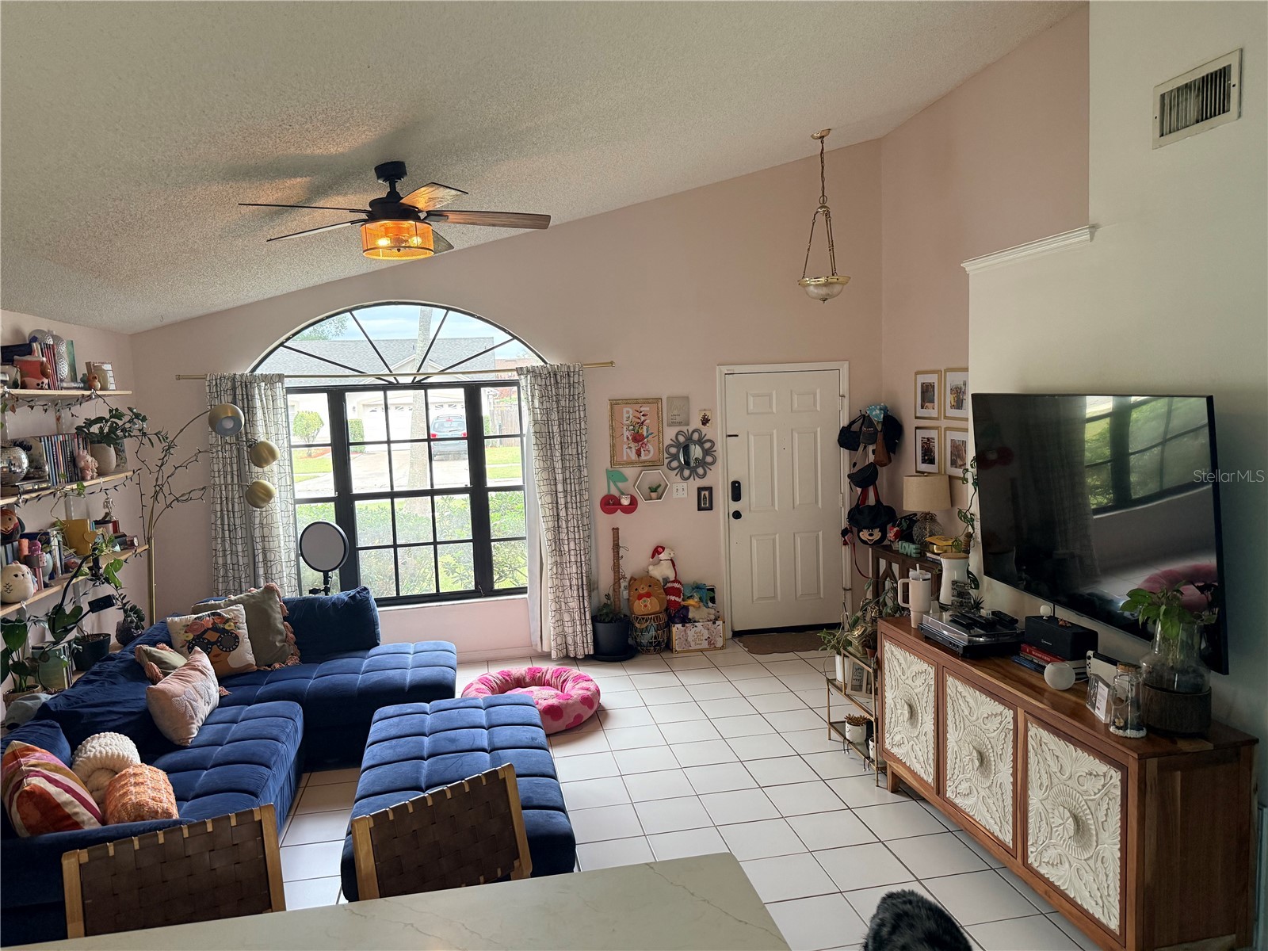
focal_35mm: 24
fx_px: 879
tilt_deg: -4.0
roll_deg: +2.2
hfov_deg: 71.6
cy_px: 476
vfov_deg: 56.8
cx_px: 634
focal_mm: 6.76
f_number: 1.78
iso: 200
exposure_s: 1/66
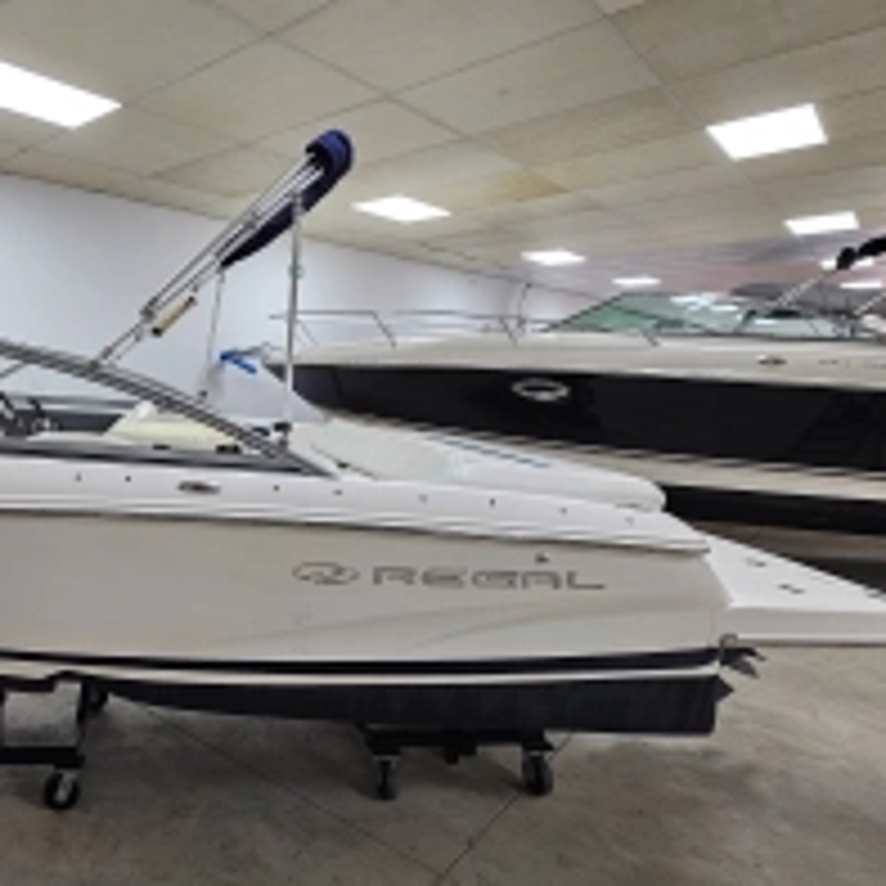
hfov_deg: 64.7
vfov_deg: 72.1
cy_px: 418
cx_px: 157
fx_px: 608
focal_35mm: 21
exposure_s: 1/50
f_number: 2.2
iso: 80
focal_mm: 2.2
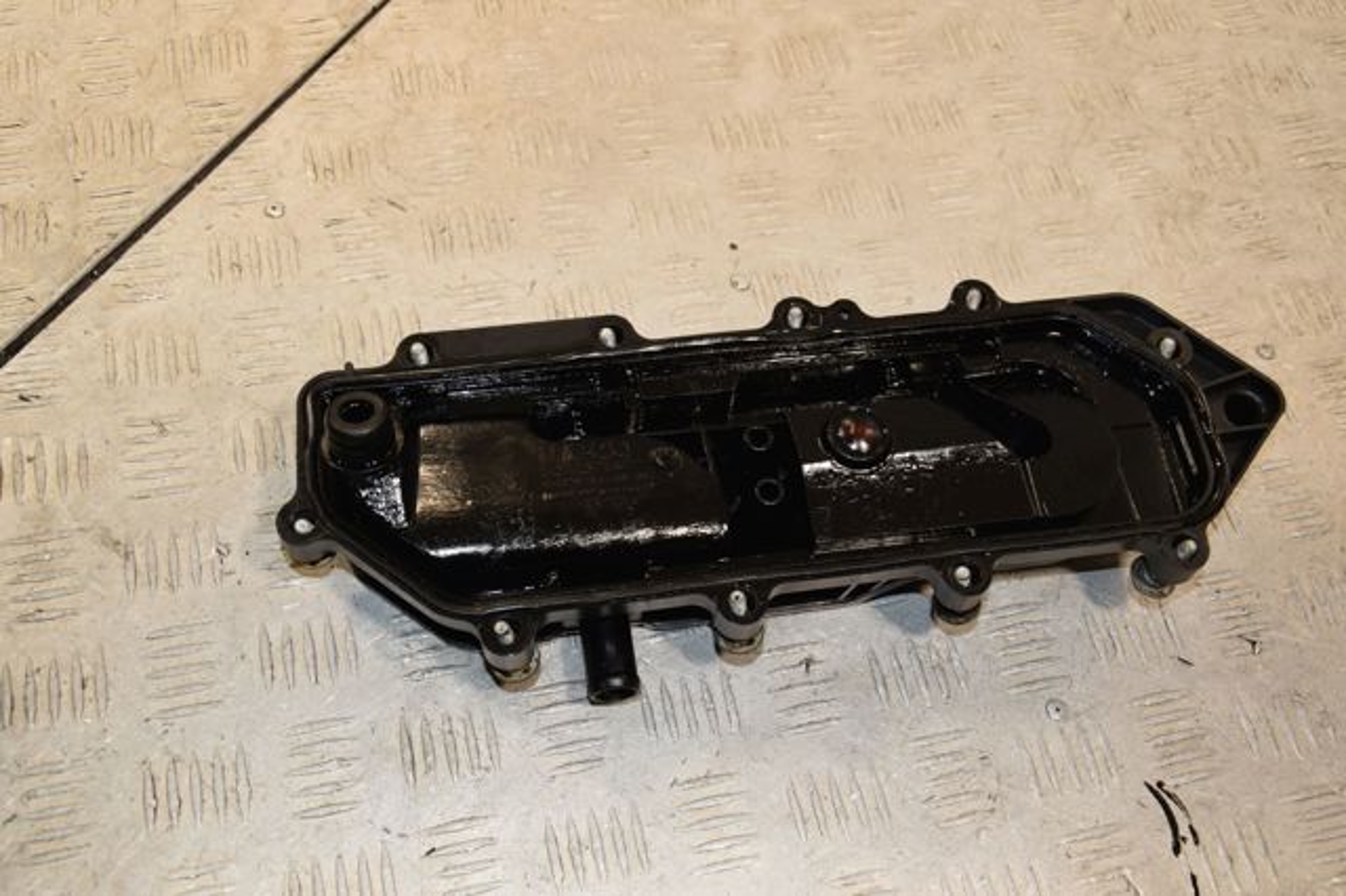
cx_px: 673
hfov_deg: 46.4
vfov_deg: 31.9
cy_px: 448
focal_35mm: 42
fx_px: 1569
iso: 800
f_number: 6.3
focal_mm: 28
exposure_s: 1/200
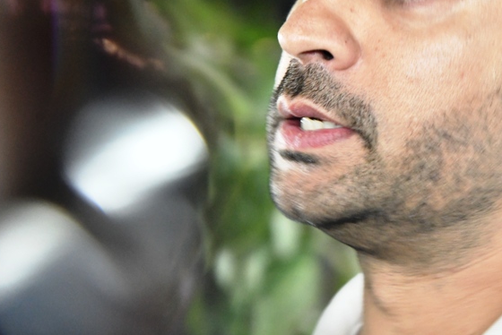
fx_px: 2804
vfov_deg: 6.8
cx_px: 417
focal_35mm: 201
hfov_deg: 10.2
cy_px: 34
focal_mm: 110
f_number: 6.3
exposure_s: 1/13
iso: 4000
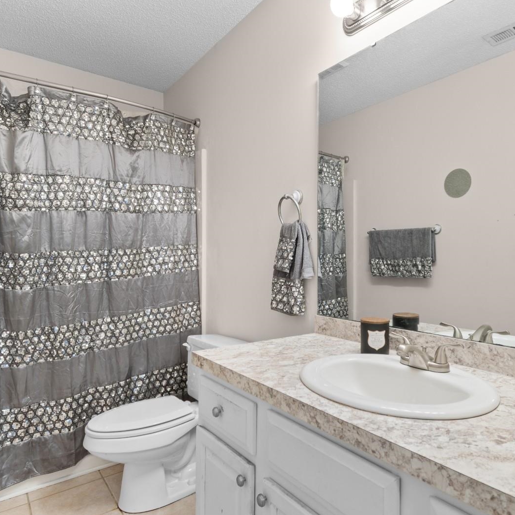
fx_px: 353
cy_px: 253
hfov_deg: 71.5
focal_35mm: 21
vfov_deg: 72.1
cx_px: 305
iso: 100
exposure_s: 1/3
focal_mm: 11
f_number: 4.8
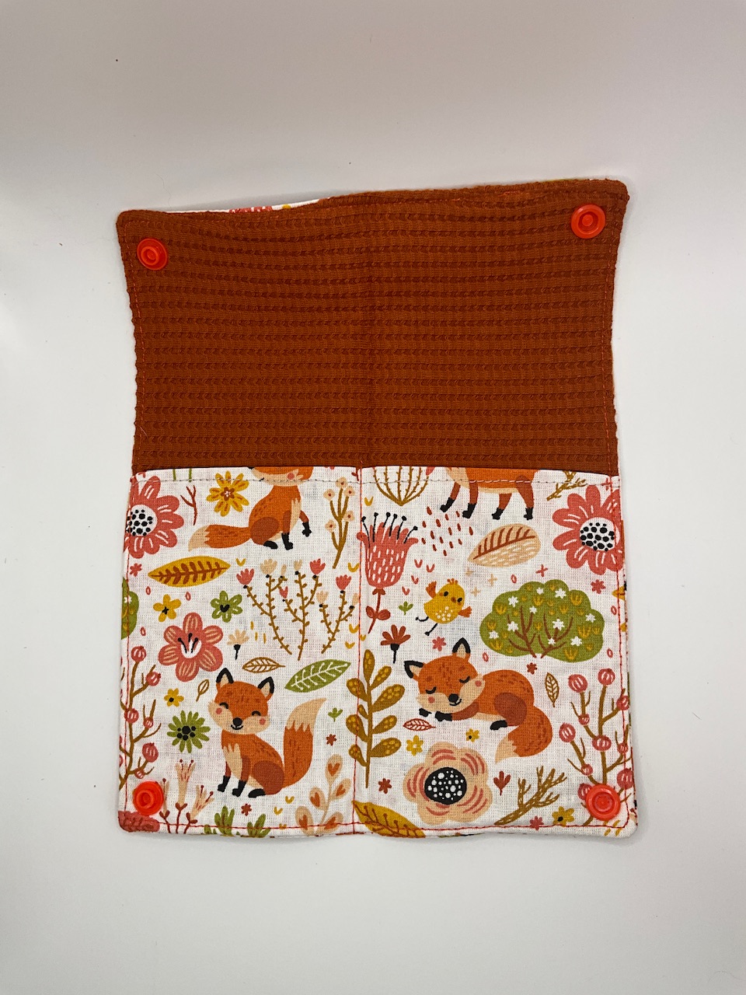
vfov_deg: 61.7
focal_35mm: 29
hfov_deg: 48.2
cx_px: 373
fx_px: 833
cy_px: 498
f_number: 1.8
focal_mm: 3
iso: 20
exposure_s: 1/232
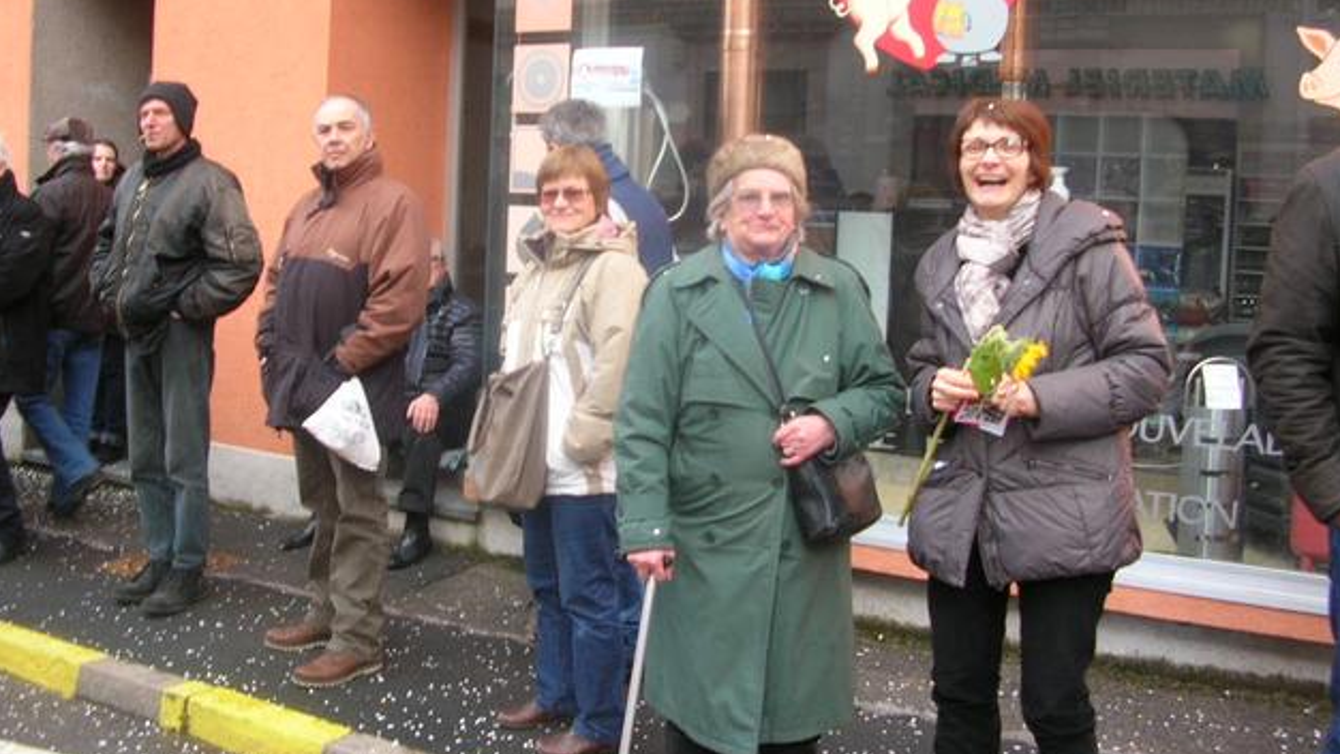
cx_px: 664
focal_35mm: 39
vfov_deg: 30.3
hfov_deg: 51.6
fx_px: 1386
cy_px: 289
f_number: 2.8
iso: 50
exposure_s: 1/93.4
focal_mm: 5.8
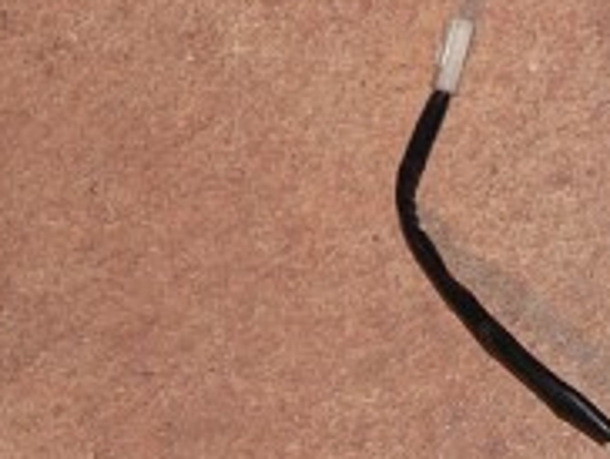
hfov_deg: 9.8
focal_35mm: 200
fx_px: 3529
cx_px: 607
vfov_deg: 7.4
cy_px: 452
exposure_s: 1/60
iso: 100
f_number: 2.8
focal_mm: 12.7
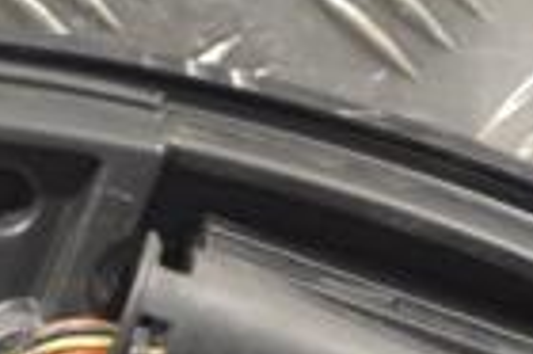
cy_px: 541
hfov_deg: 6.1
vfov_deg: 4.1
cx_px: -335
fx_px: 4954
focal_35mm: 335
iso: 3200
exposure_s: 1/160
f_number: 6.3
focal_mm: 52
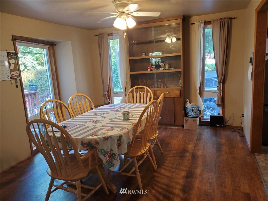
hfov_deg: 67.3
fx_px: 201
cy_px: 100
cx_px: 134
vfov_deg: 53.1
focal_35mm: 26
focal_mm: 4.3
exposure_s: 1/39
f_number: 1.5
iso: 200
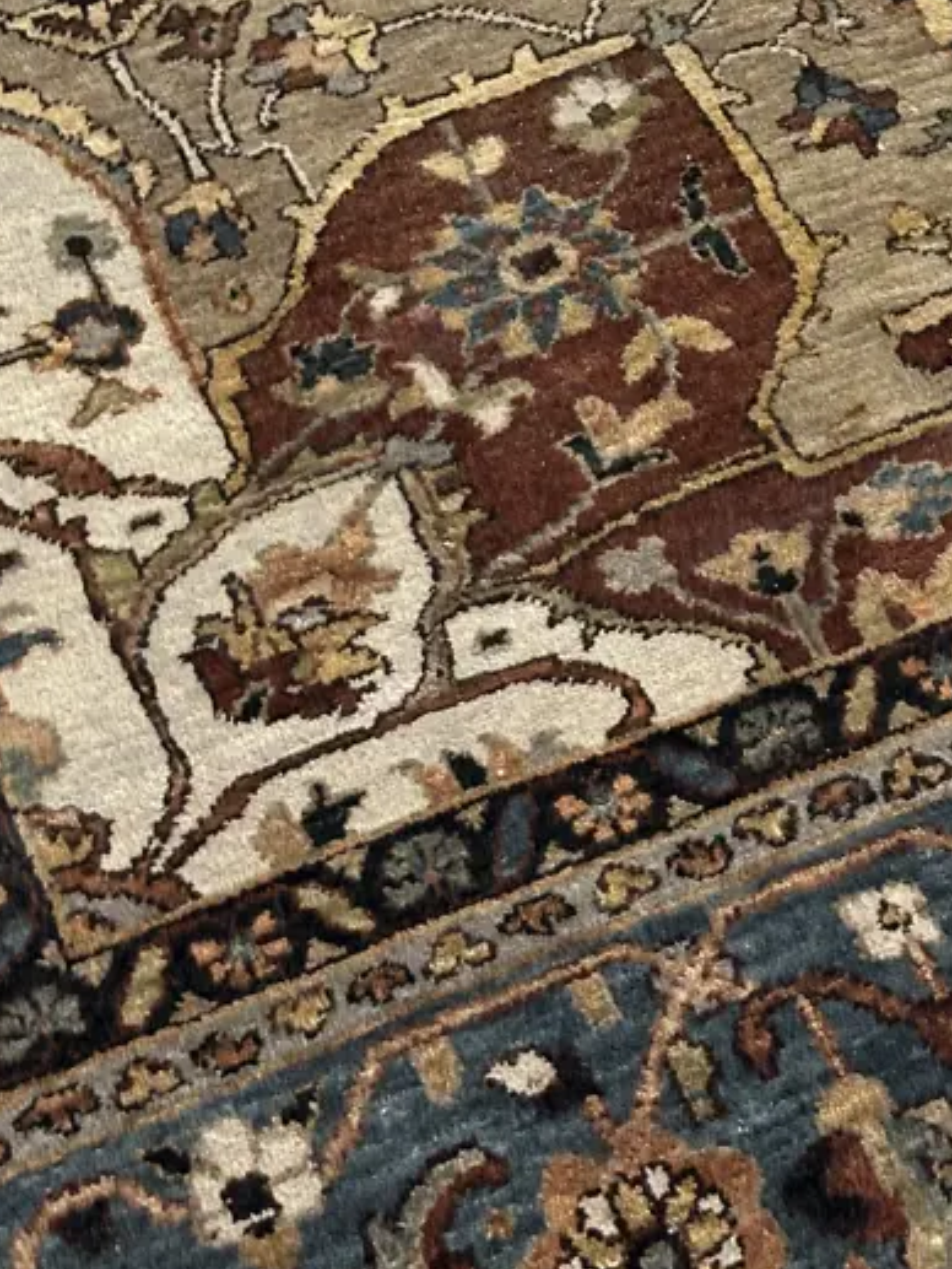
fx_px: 3482
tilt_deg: -49.4
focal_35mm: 95
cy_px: 49
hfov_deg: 15.5
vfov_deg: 20.1
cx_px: 631
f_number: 1.78
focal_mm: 6.86
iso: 200
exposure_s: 1/33
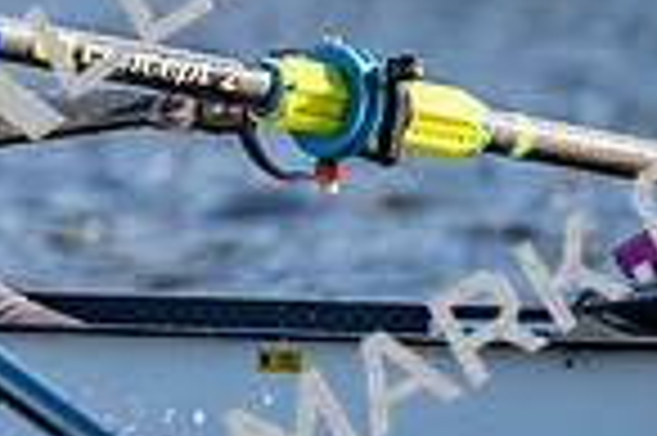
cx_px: -504
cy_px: -198
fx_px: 28930
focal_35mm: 1587
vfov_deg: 0.9
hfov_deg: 1.3
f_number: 4.5
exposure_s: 1/2500
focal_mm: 400
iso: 560
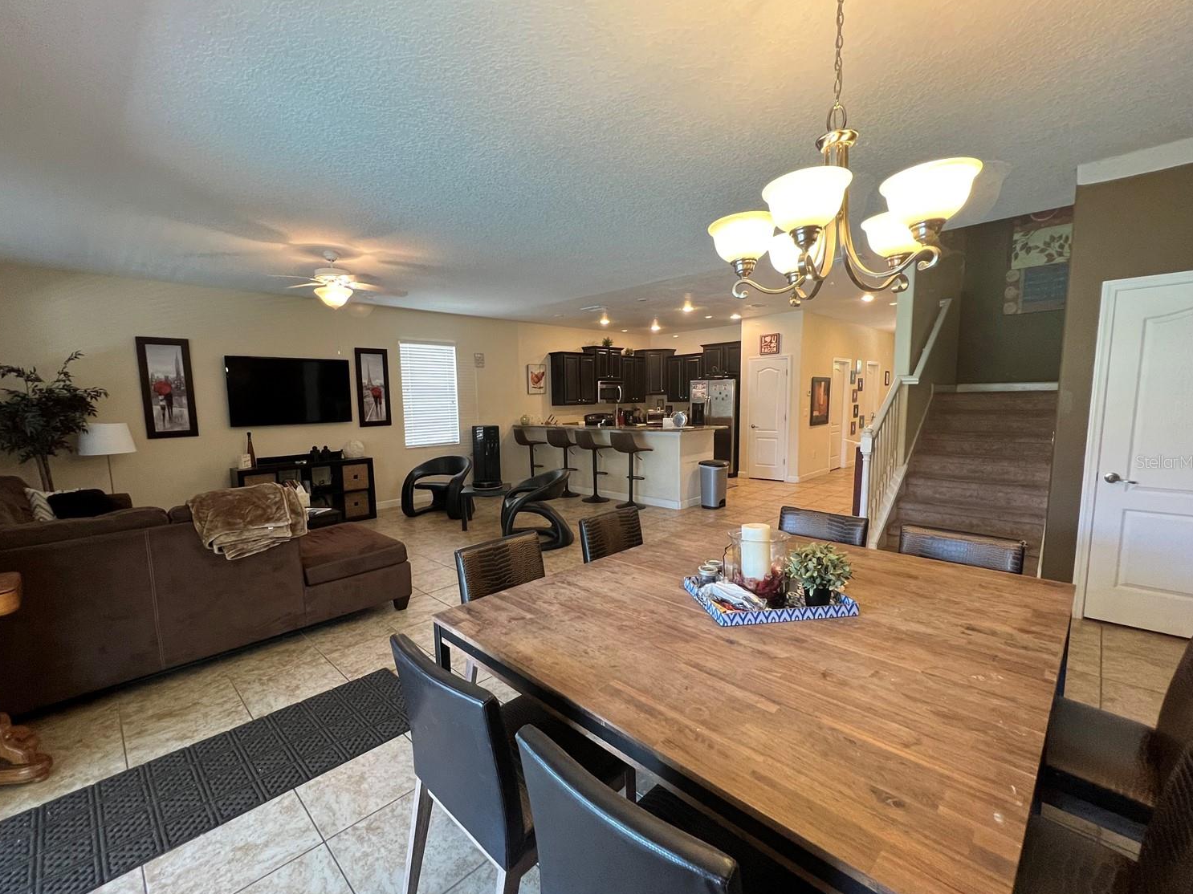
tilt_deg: -6.0
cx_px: 569
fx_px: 482
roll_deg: +1.7
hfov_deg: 102.0
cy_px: 461
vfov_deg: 85.6
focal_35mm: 14
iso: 320
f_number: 1.8
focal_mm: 1.57
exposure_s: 1/60
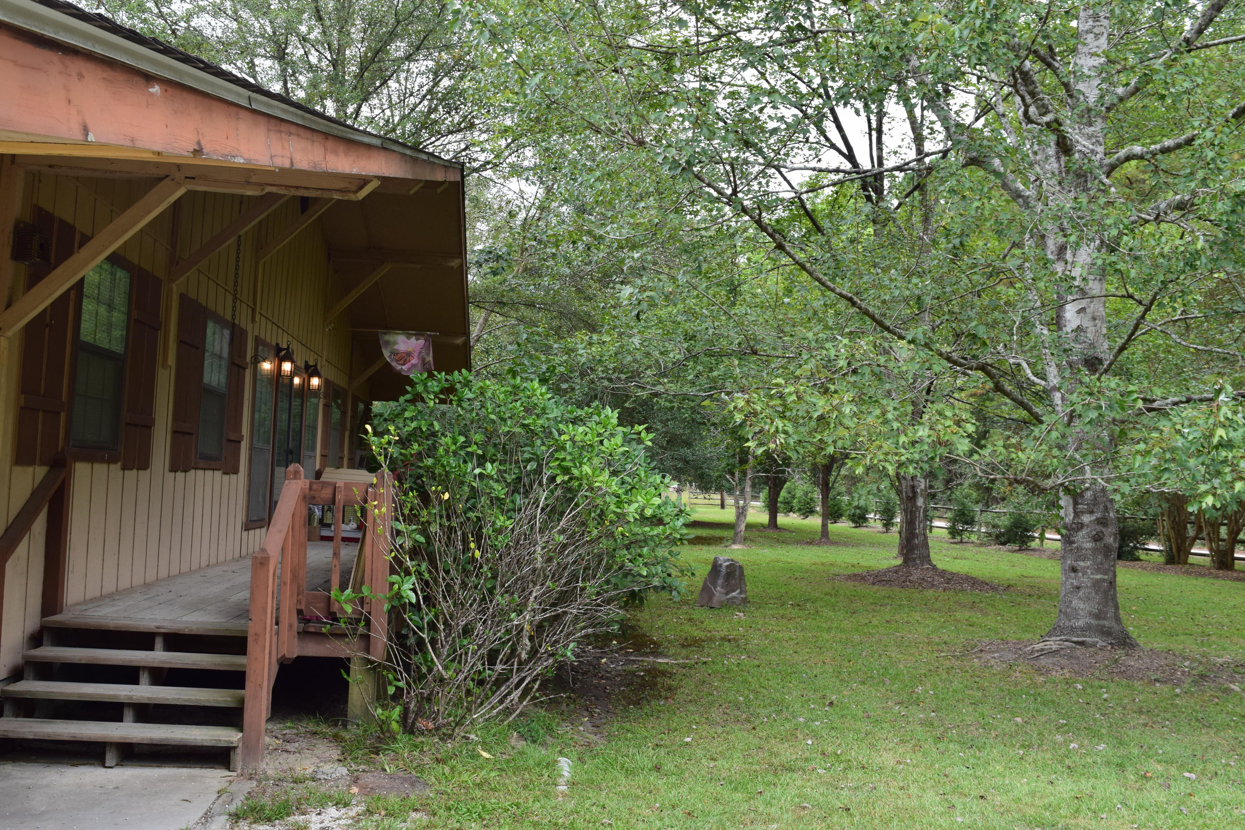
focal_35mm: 33
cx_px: 622
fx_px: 1141
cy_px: 415
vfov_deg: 40.0
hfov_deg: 57.2
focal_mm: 22
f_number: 9
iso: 400
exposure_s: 1/125
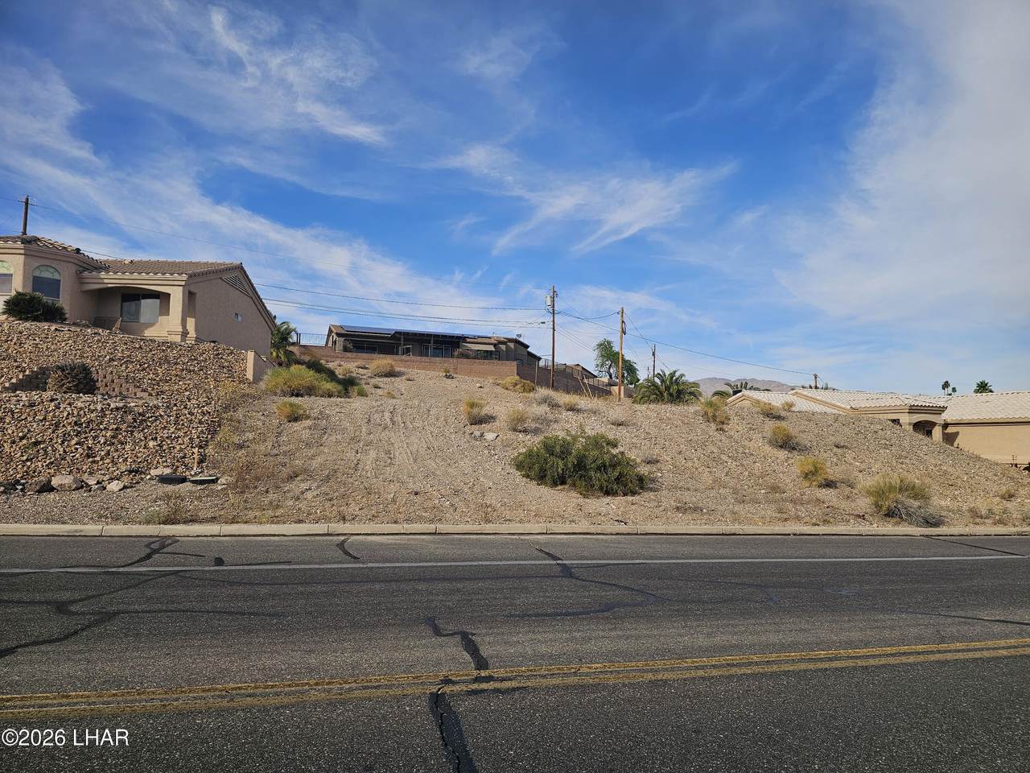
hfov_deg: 73.9
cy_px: 386
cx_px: 515
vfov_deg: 58.9
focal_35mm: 23
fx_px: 684
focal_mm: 6.3
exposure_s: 1/1414
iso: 16
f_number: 1.7
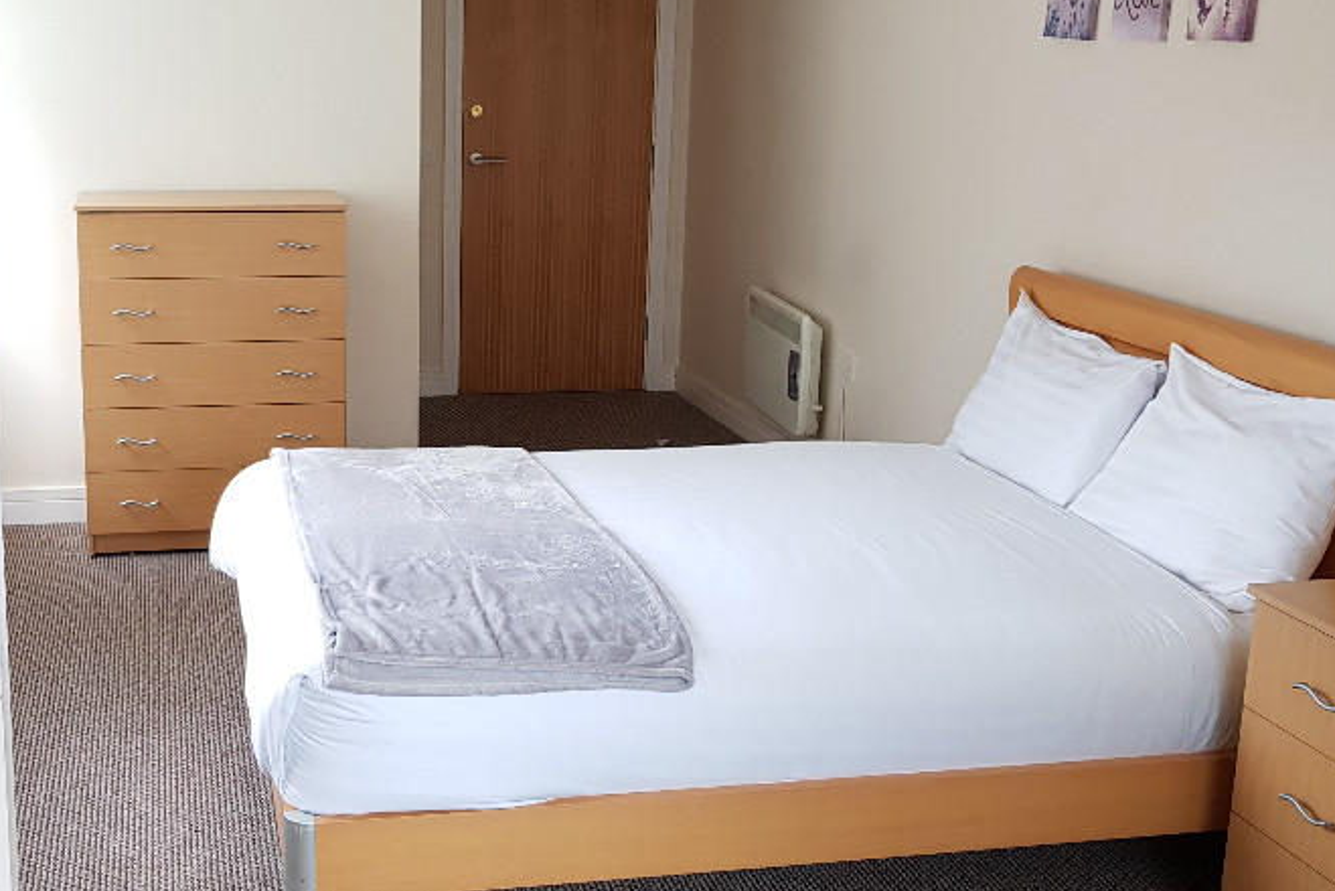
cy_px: 421
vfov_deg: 31.9
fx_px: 1558
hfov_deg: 45.8
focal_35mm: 42
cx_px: 466
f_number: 1.7
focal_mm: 4.2
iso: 80
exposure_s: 1/60
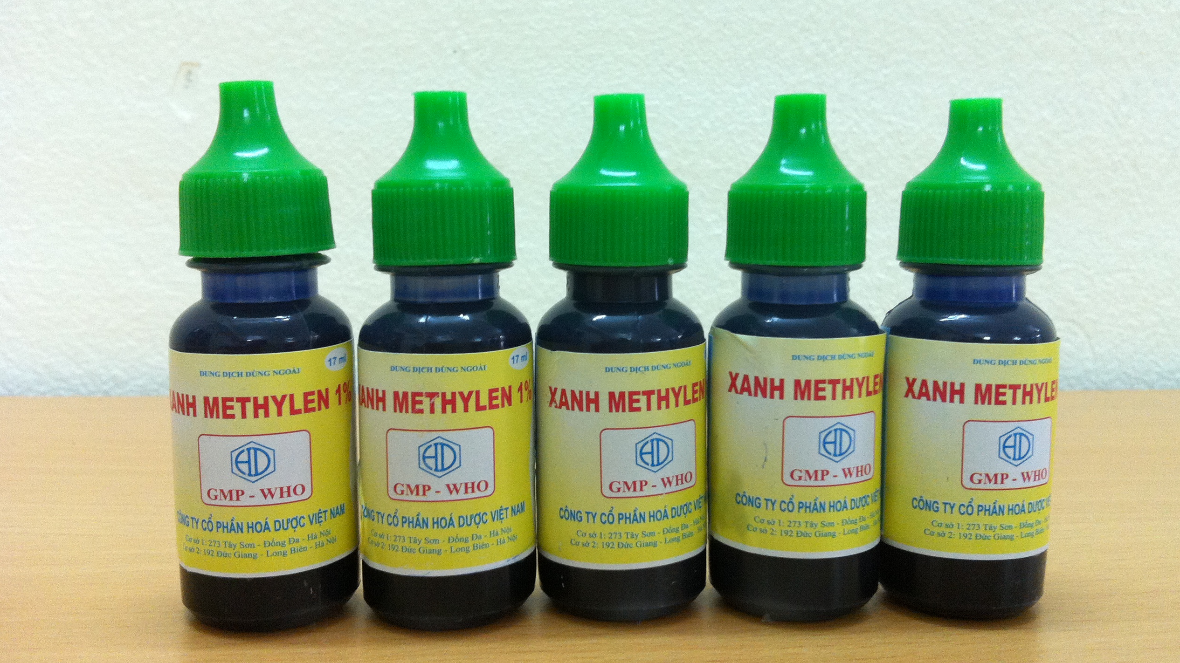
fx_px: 1220
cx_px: 592
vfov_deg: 30.4
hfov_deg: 51.6
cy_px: 290
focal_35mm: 39
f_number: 2.8
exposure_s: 1/15
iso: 125
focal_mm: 3.85
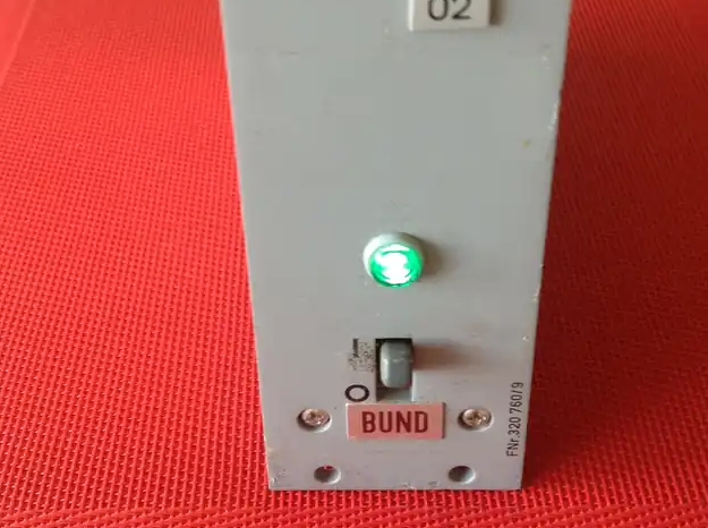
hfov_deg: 34.4
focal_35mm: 56
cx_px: 323
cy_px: 229
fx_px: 1143
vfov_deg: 26.0
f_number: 2.4
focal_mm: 4.28
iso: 50
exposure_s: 1/17
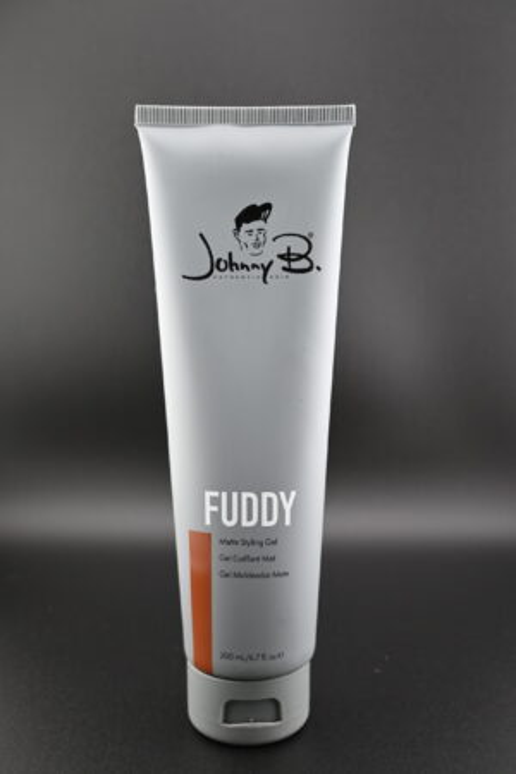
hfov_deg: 36.2
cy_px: 387
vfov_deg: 52.2
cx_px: 258
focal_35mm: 37
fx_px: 790
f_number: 4.2
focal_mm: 24.5
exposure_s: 1/125
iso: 560
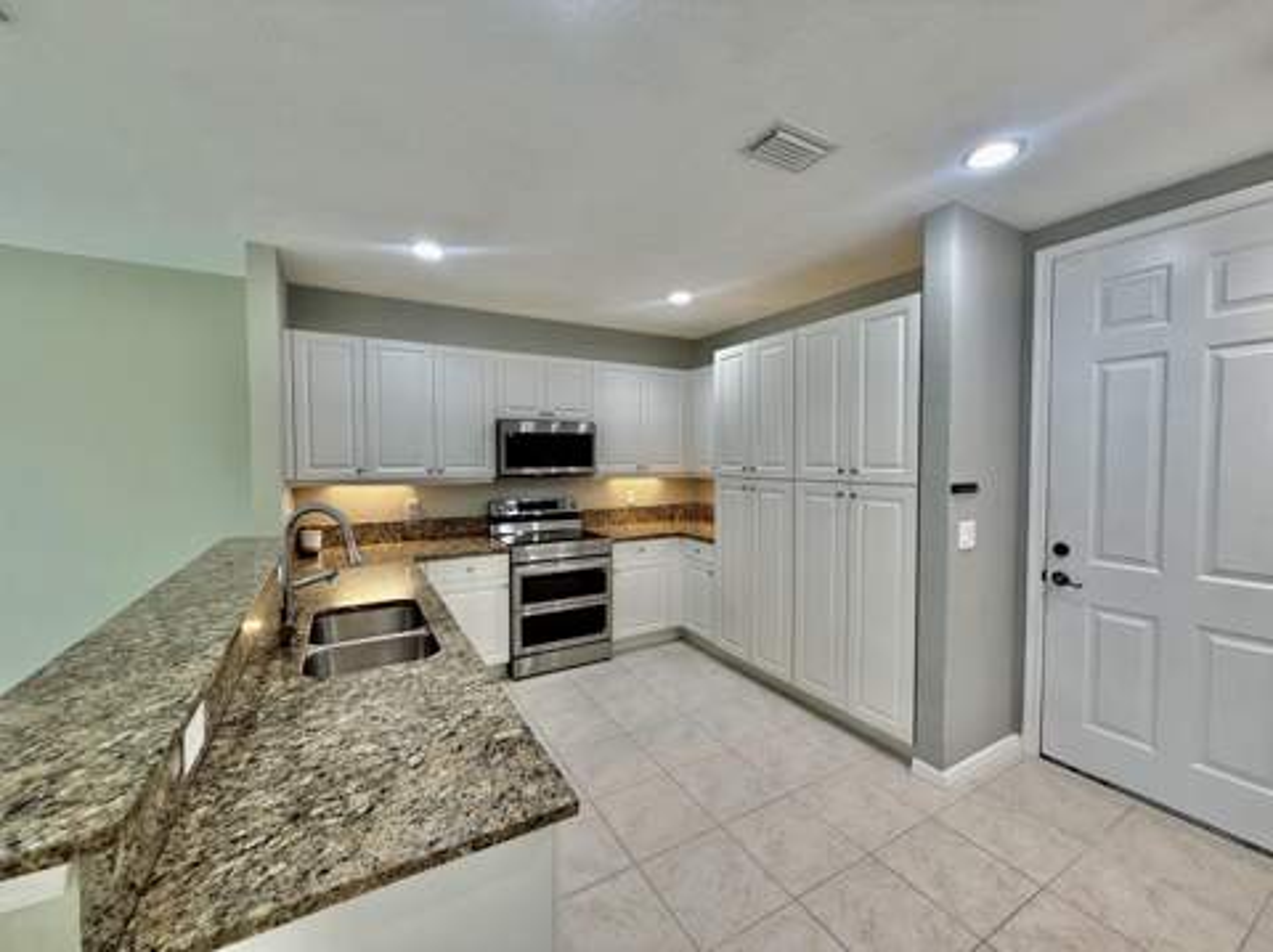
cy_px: 476
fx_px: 514
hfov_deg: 102.1
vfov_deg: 85.6
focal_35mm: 14
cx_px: 636
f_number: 2.2
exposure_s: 1/120
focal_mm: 2.22
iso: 100
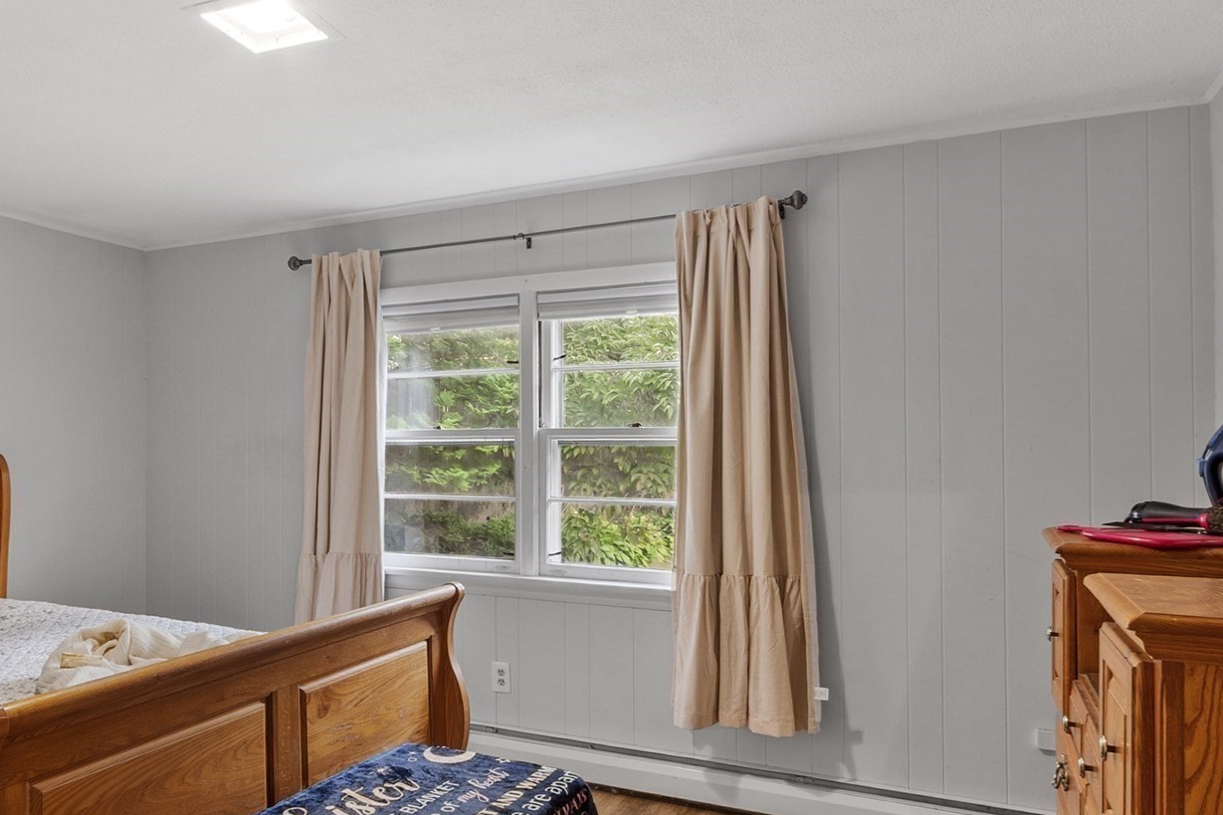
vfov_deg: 50.9
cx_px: 455
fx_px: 849
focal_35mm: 25
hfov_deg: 70.3
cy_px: 492
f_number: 8
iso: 320
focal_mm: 10
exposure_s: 2
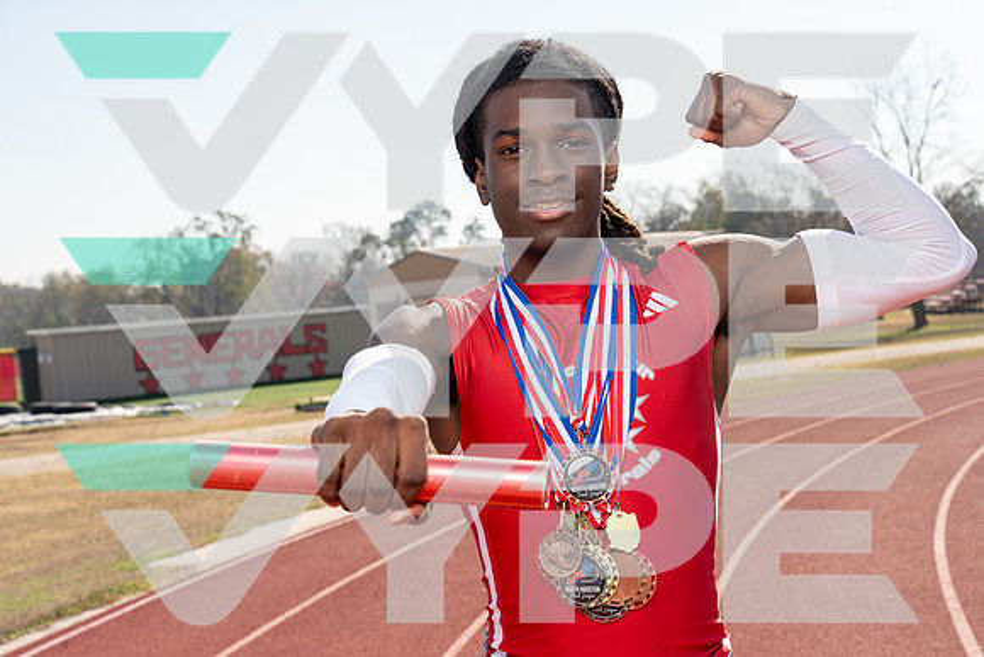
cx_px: 492
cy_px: 328
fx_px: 1668
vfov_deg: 22.3
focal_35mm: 61
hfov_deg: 32.9
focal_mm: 61
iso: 125
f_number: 9
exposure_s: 1/200
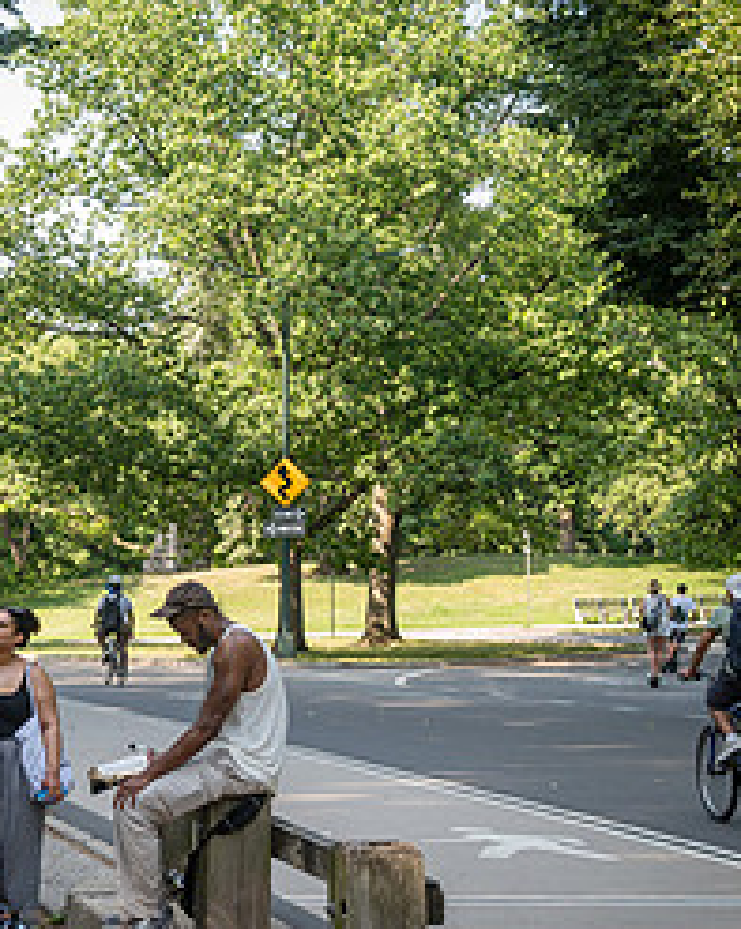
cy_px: 481
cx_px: -271
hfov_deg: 16.0
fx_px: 2472
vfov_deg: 21.3
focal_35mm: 90
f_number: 4.5
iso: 160
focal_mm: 39
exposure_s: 1/200
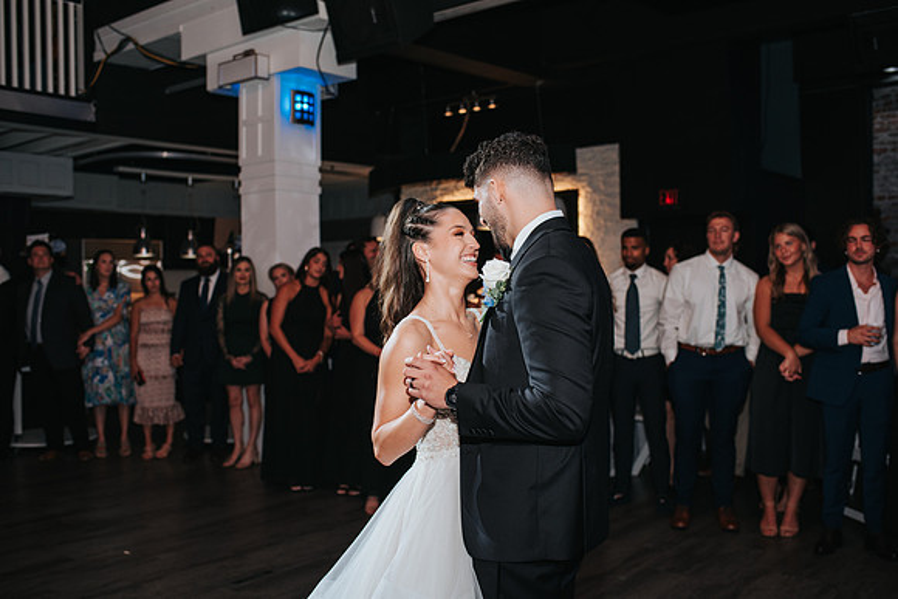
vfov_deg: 37.1
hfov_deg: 53.4
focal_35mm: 36
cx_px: 449
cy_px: 300
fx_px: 893
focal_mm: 35
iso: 1000
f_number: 2.8
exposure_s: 1/200
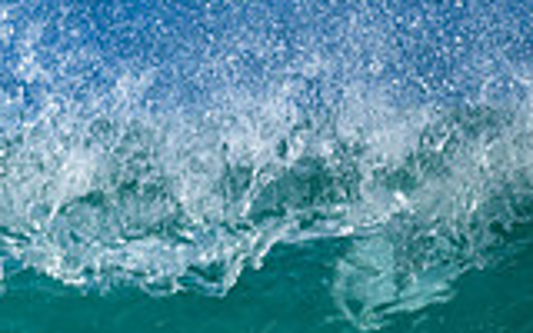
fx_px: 55097
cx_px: -595
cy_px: 564
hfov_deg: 0.6
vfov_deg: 0.3
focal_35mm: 3793
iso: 280
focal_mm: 800
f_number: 6.3
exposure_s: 1/2000
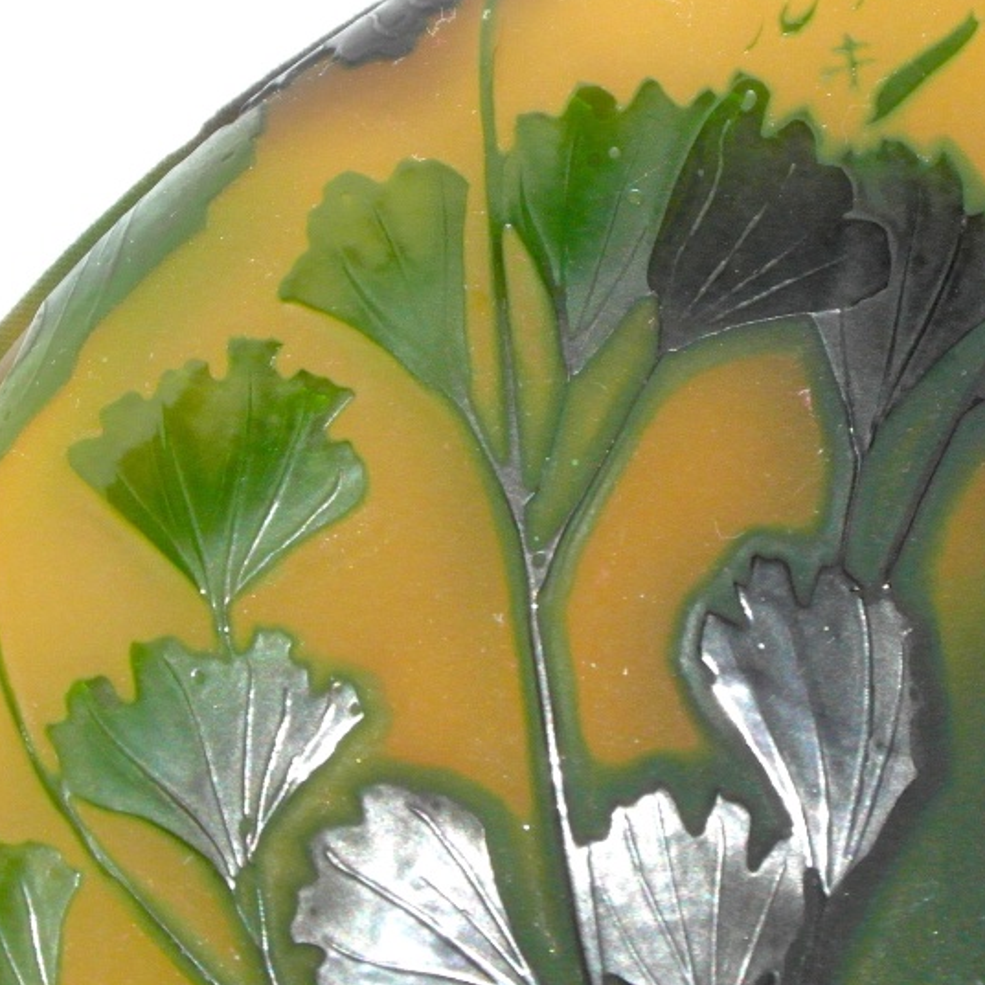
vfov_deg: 10.0
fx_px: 5602
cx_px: 731
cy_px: 461
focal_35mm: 174
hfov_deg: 10.0
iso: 80
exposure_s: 1/350
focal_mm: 14.3
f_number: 5.6
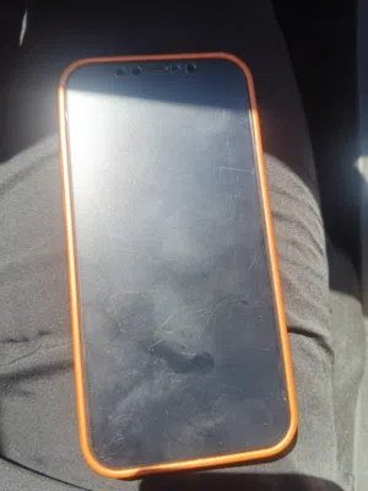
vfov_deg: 73.9
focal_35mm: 23
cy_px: 246
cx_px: 184
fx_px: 326
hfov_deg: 58.9
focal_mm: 4.09
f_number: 1.6
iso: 50
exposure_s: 1/257
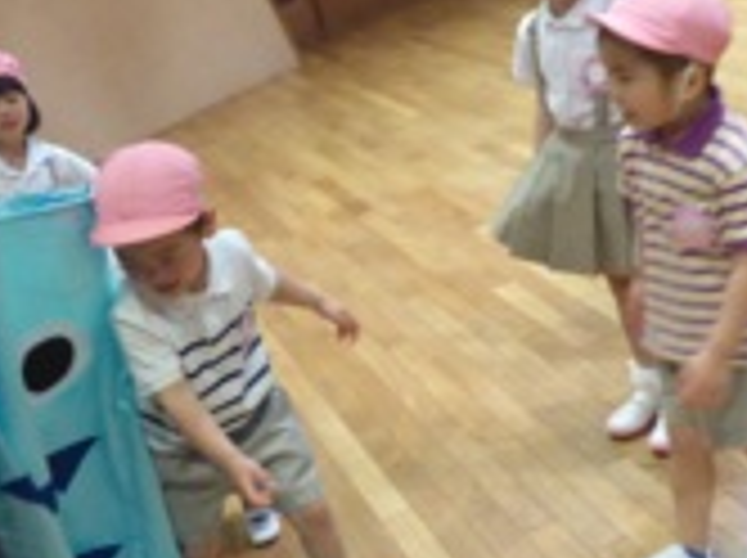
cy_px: 189
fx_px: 1271
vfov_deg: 24.6
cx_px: 320
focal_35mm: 59
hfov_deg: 32.7
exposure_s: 1/30
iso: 800
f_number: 3.3
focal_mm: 4.9
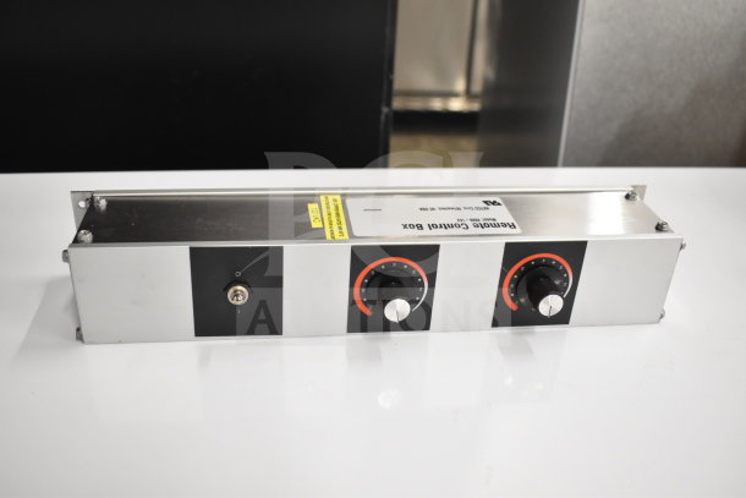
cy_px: 249
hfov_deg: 53.1
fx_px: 746
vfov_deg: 36.9
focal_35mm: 36
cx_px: 373
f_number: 3.8
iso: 1800
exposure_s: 1/40
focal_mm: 24
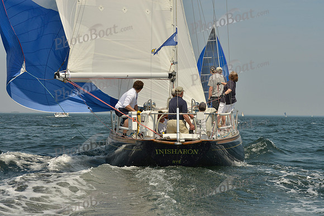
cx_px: 162
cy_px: 108
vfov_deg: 15.9
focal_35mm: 86
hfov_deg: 23.6
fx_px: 774
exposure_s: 1/1250
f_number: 8
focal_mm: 86
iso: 200
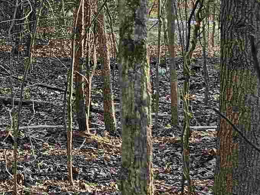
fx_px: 782
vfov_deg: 14.2
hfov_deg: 14.7
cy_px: 39
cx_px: -294
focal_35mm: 104
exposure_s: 1/120
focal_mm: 6.3
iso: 40
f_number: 1.7
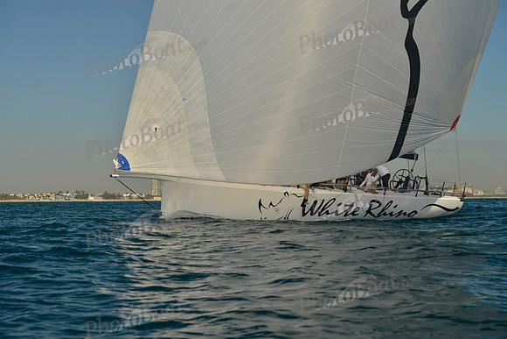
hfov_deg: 28.8
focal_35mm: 70
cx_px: 254
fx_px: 986
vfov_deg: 19.5
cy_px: 170
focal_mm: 70
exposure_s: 1/800
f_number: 7.1
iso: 200
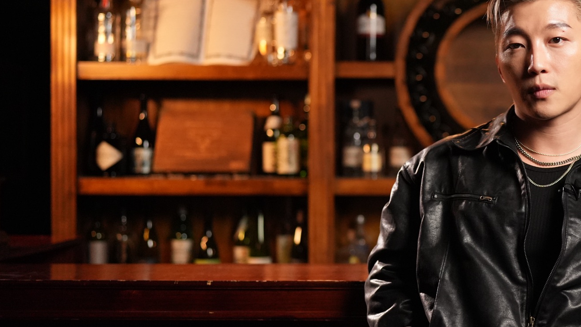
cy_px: 156
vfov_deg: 18.0
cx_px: 507
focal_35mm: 67
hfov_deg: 30.3
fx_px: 1032
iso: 3200
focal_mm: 35
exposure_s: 1/800
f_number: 1.4
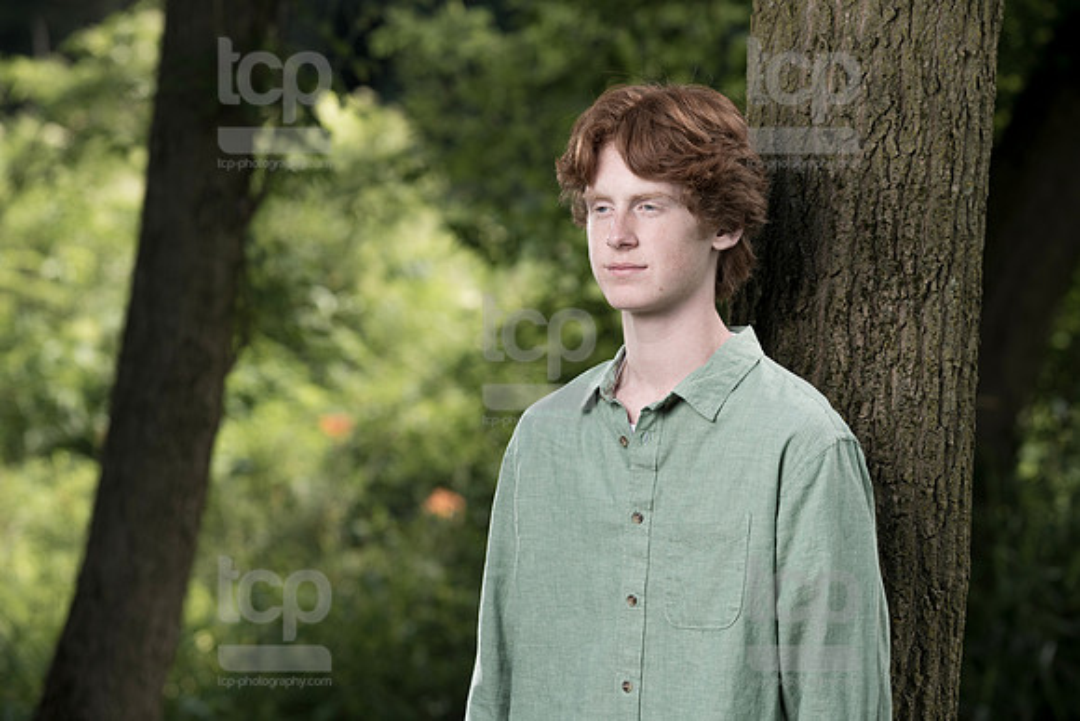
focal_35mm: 146
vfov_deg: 9.4
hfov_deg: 14.1
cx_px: 562
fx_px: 4368
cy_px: 344
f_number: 4.5
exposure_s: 1/250
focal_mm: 135
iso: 160
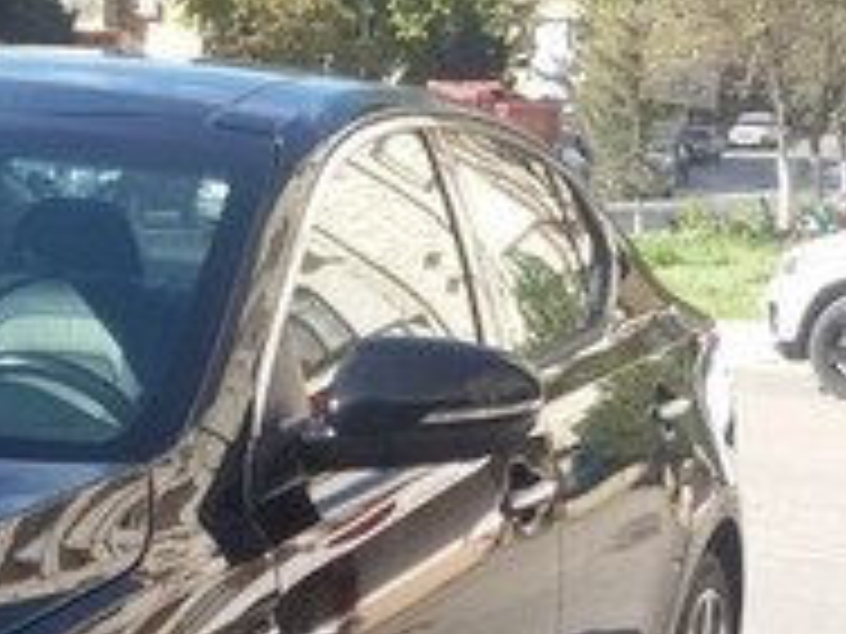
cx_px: 279
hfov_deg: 18.0
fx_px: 2664
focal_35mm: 109
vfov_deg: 13.1
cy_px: 857
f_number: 2.4
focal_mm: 2.93
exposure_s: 1/283
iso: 40
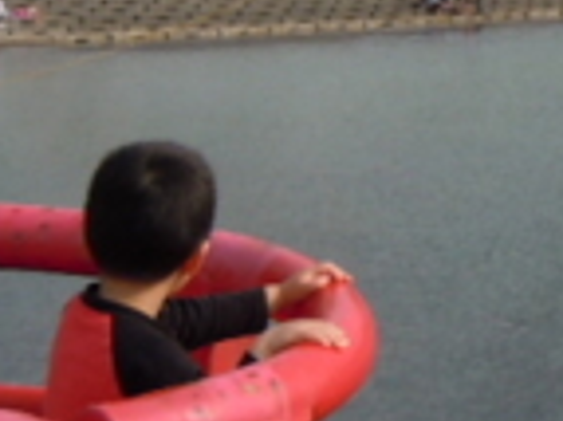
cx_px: 807
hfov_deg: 14.7
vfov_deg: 11.4
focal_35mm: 126
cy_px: -138
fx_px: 2048
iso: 100
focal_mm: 5.4
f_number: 3.5
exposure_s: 1/1000
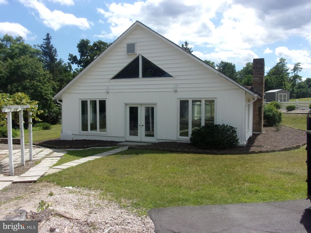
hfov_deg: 63.4
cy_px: 116
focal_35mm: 28
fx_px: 252
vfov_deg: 49.7
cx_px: 156
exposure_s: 1/240
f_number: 10.8
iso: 200
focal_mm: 5.1
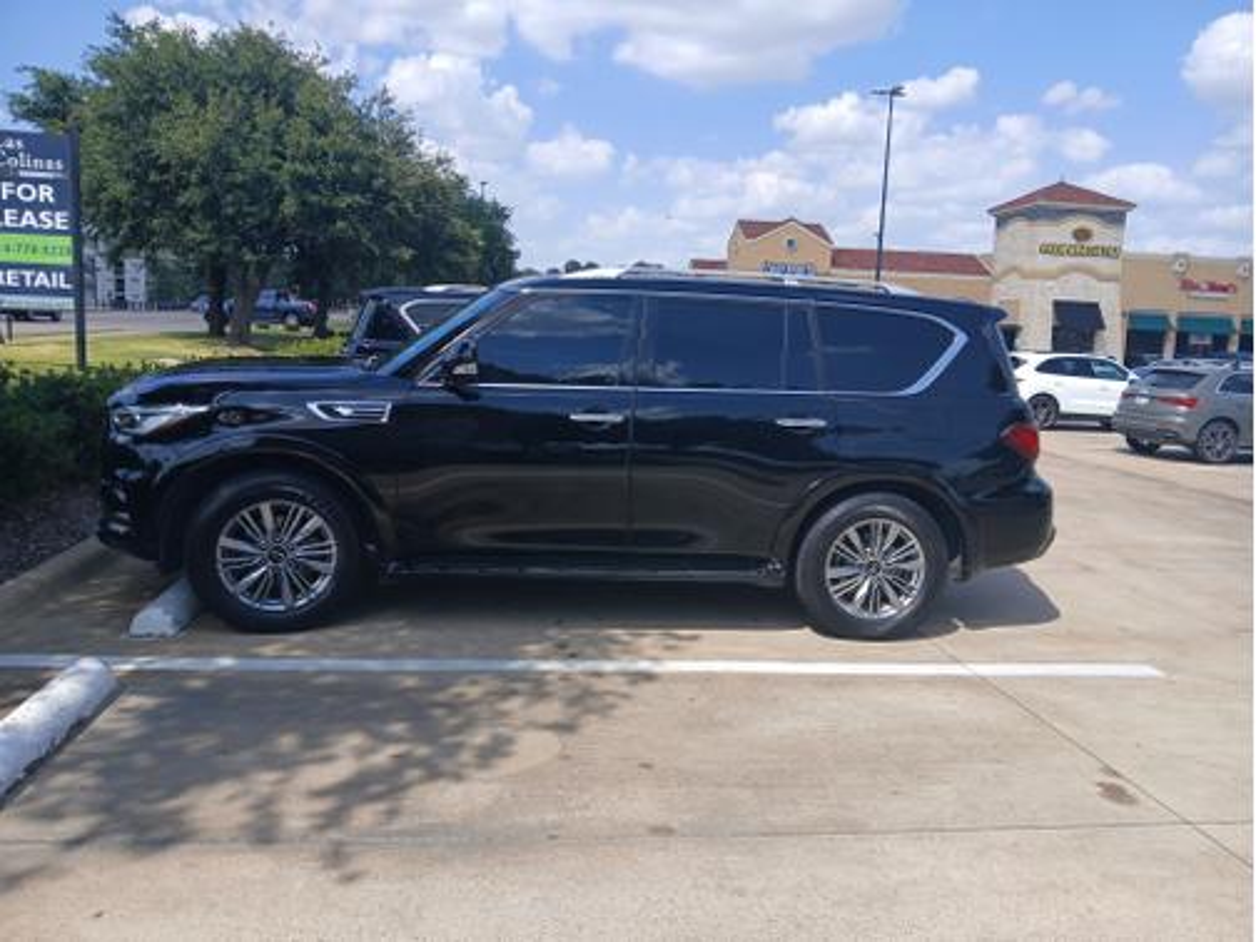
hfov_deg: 67.3
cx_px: 628
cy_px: 471
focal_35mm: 26
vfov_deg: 53.1
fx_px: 943
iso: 20
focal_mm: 3.98
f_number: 1.8
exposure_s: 1/475
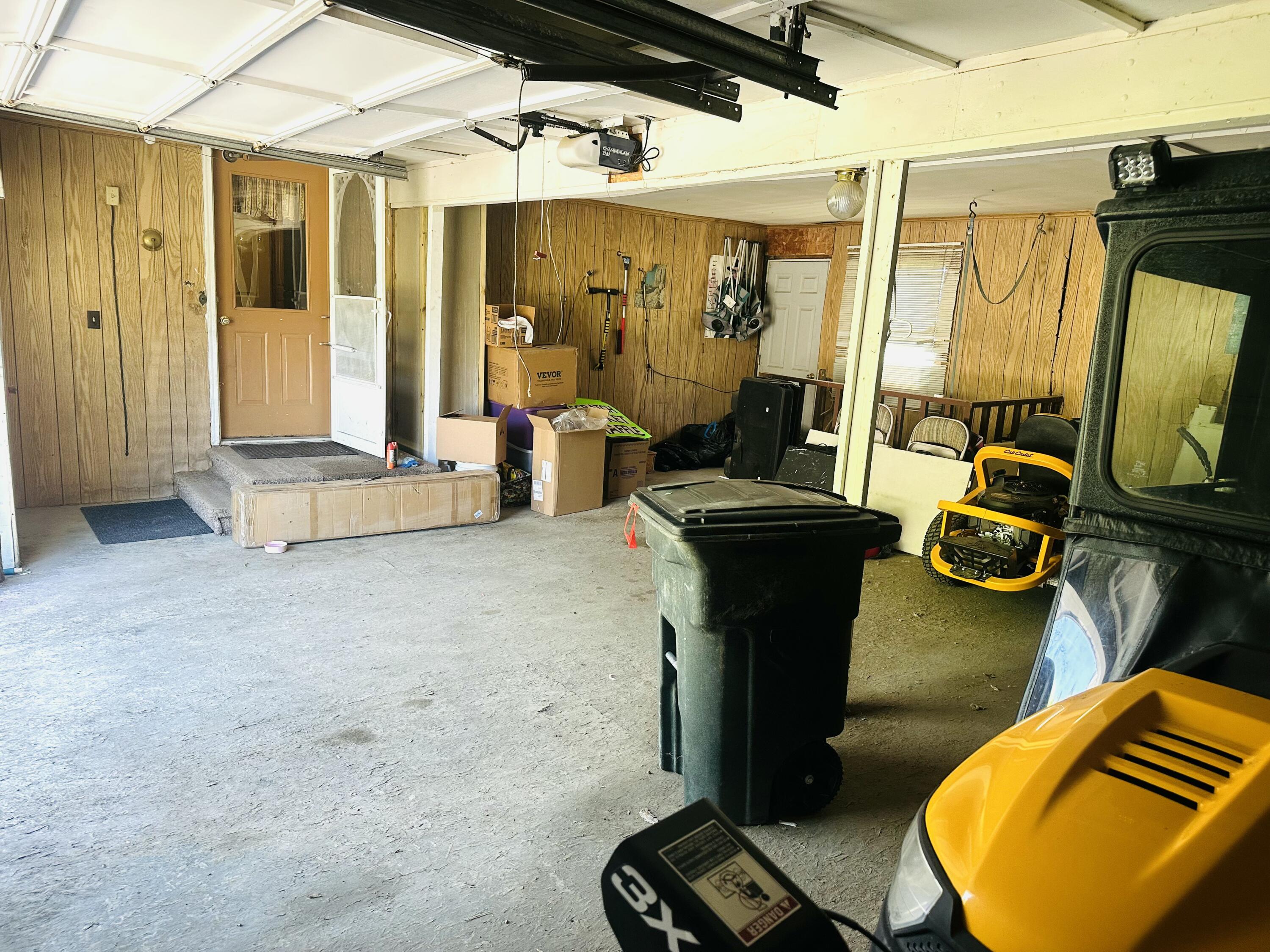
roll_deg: -3.7
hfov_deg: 71.6
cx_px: 635
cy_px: 476
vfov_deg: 56.8
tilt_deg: -11.3
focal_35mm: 24
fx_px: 881
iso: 160
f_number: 1.78
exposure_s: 1/121
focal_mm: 6.86
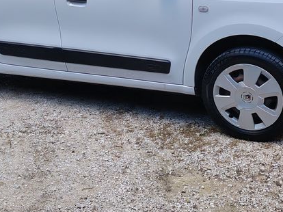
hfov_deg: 33.2
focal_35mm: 58
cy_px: 25
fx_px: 474
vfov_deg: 24.5
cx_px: 137
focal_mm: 5.25
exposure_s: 1/227
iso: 100
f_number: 1.75
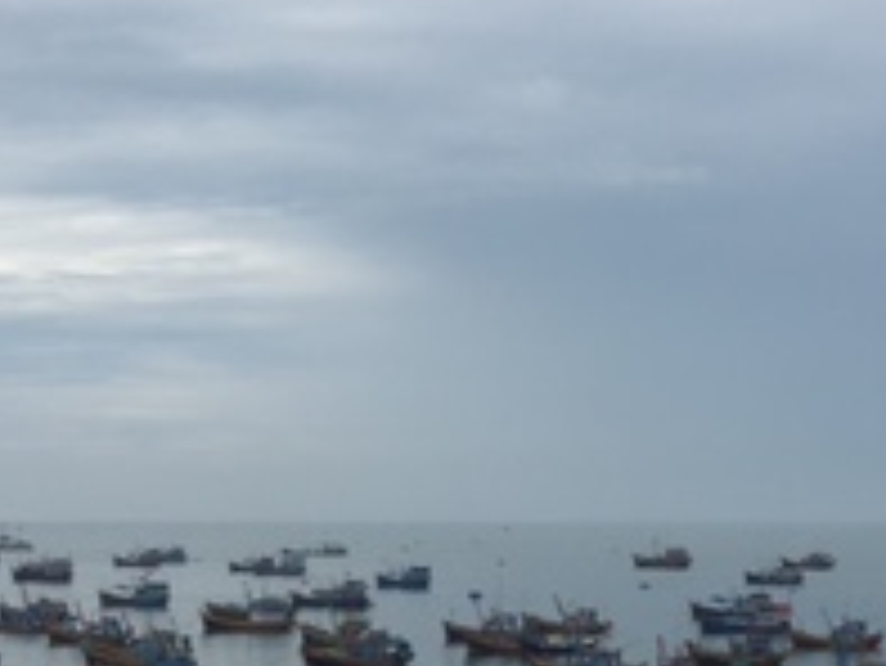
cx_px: 450
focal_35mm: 94
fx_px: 2407
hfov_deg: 20.9
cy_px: 454
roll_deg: -0.5
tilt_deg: -0.3
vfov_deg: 15.7
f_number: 2.2
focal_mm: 4.15
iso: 25
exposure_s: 1/874
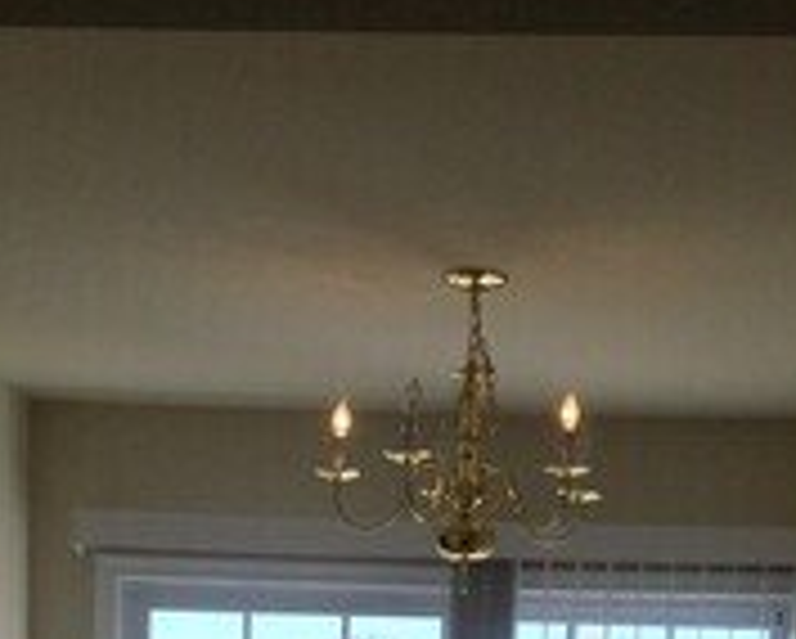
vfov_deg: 16.5
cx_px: 407
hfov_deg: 23.8
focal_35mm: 80
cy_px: 1107
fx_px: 1887
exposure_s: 1/554
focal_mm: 4.15
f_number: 2.2
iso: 32
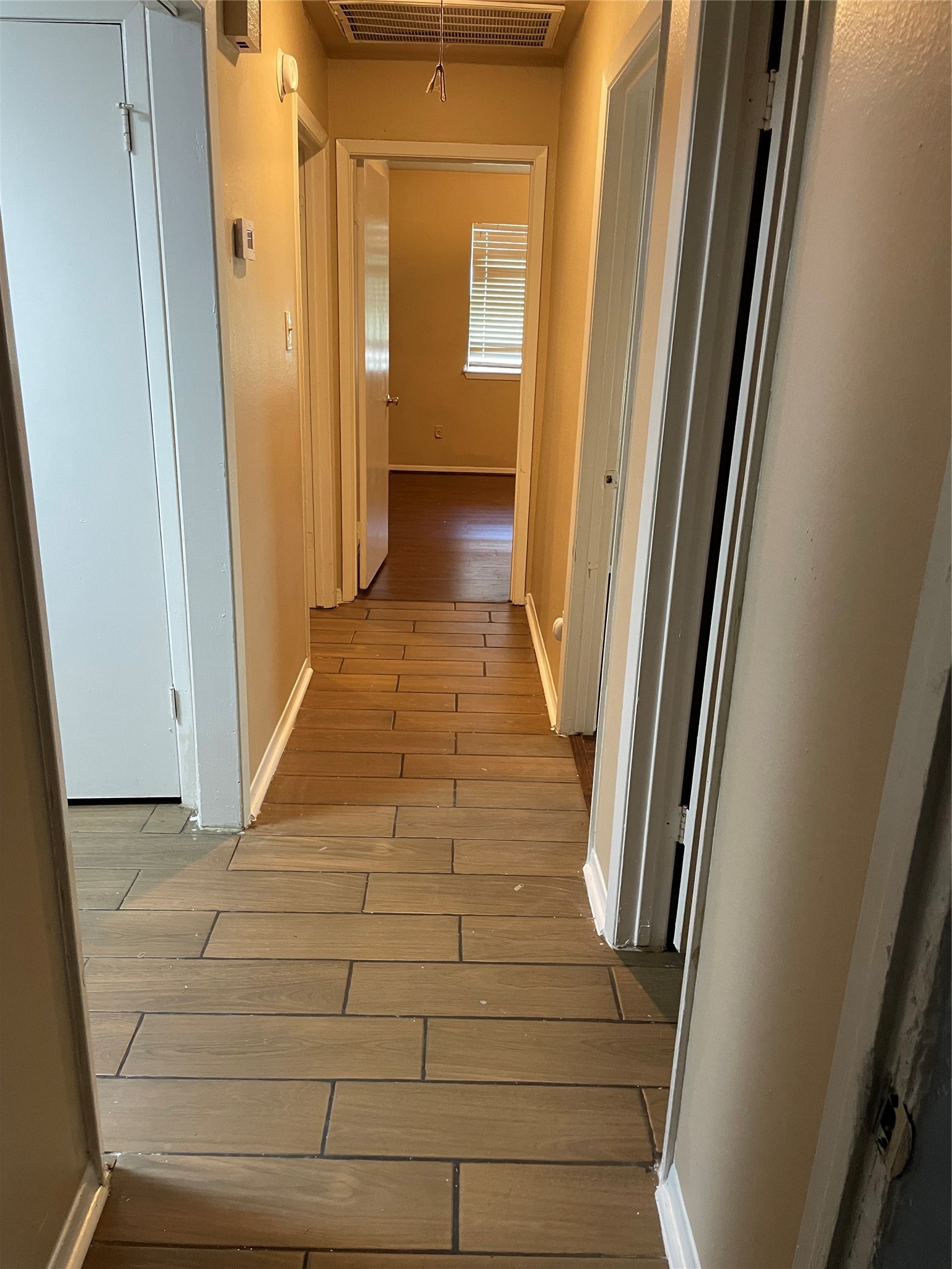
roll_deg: -0.9
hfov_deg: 53.1
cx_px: 476
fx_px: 953
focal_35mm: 26
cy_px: 634
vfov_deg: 67.3
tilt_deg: -16.6
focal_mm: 4.2
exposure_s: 1/60
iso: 250
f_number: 1.6
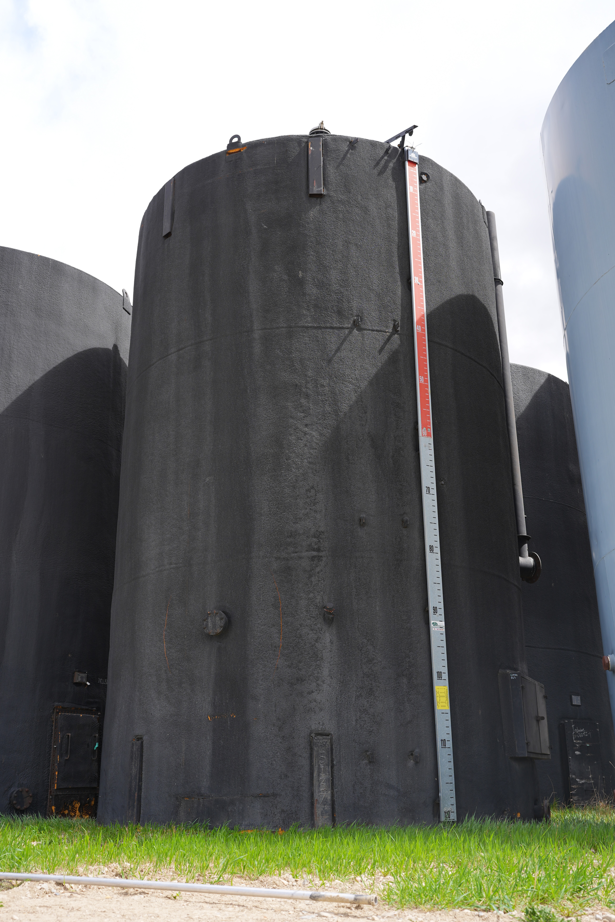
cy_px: 461
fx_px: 897
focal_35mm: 35
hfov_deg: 37.9
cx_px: 308
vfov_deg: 54.4
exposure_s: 1/200
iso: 100
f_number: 5.6
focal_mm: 35
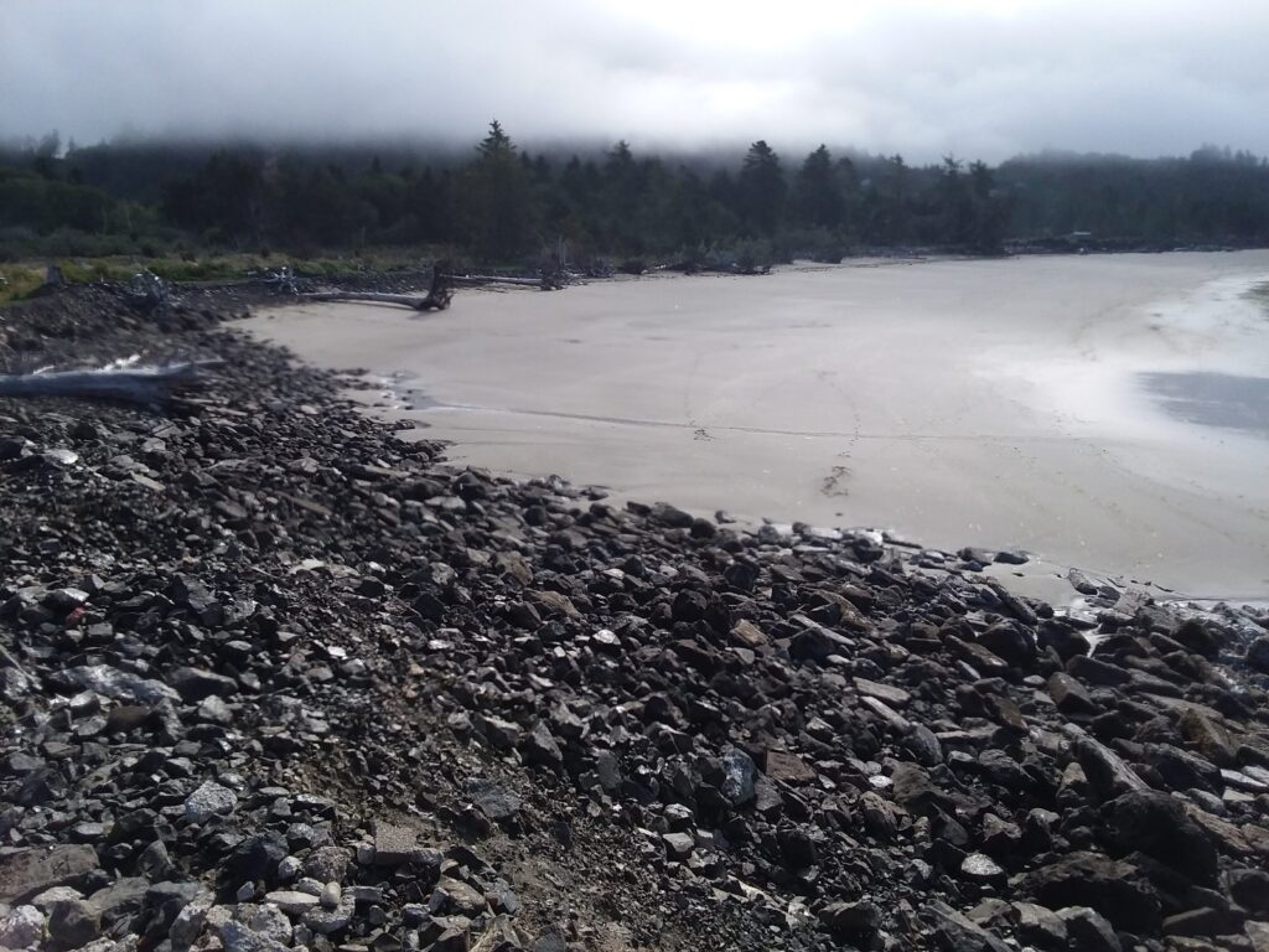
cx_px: 634
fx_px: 990
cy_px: 476
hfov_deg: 65.3
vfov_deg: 51.4
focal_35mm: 27
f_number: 1.9
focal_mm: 2.91
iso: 50
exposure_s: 1/1969
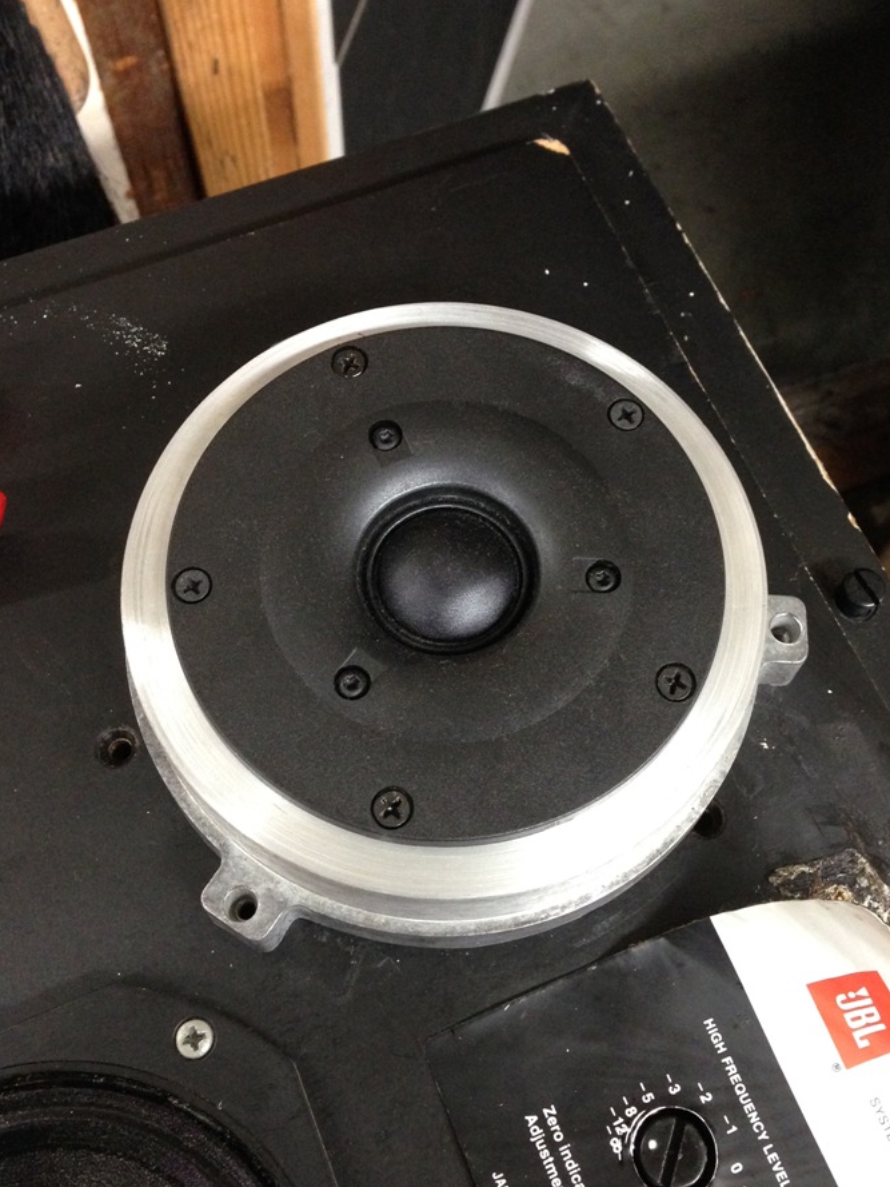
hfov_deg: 37.7
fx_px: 1302
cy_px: 586
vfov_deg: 49.0
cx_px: 467
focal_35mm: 38
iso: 320
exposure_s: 1/20
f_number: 2.4
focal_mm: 4.12
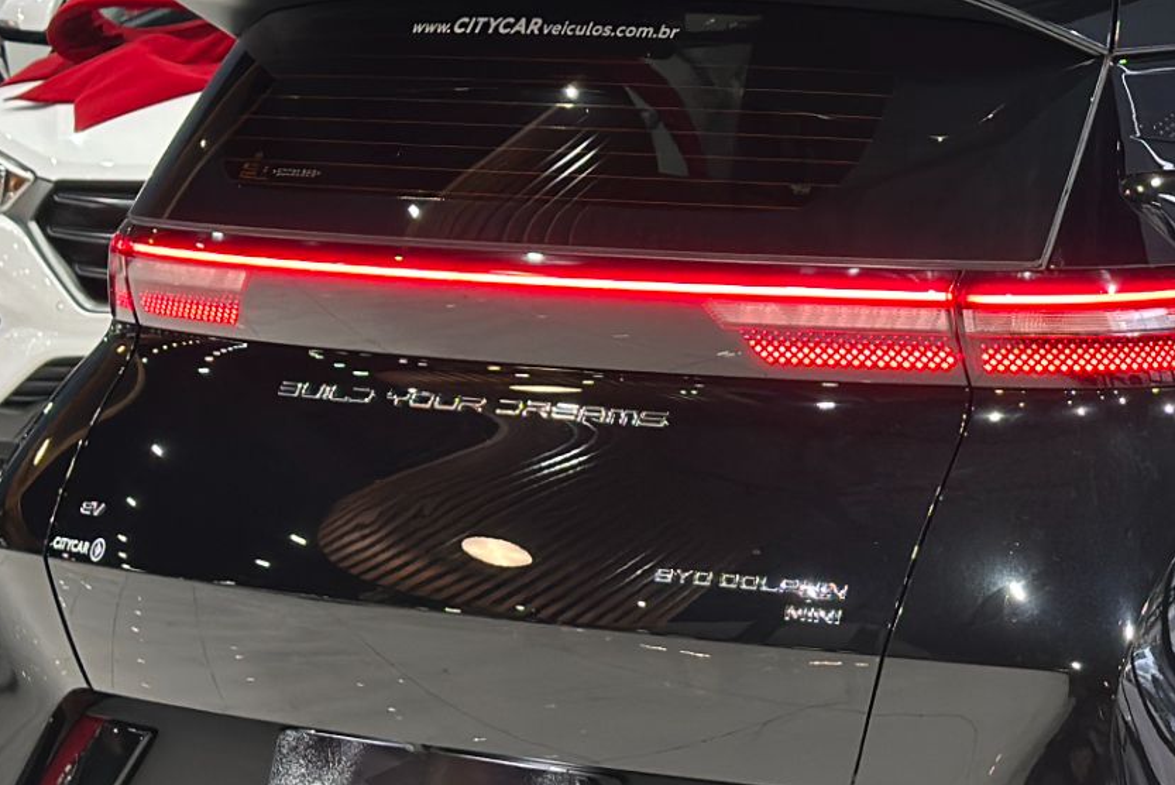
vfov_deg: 11.9
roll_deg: +0.4
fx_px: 3755
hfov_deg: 17.5
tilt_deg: -10.7
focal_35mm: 115
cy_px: 539
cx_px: 1096
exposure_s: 1/60
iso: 250
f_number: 1.78
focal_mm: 6.86
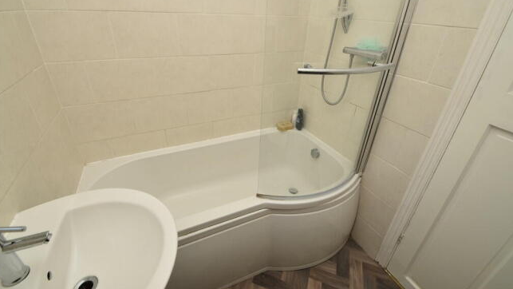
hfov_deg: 99.4
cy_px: 125
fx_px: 218
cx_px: 253
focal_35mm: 16
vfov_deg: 66.8
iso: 100
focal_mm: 10
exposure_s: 1/60
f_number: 8
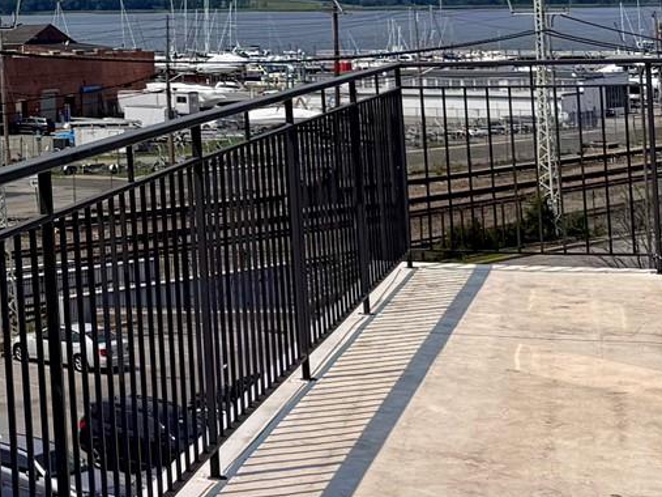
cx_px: -243
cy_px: -127
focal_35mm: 97
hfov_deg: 18.5
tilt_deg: +3.9
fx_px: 1855
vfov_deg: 14.7
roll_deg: +1.1
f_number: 1.78
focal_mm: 6.76
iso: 80
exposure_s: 1/9009
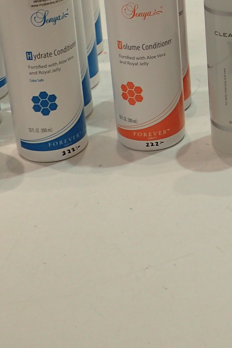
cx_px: 295
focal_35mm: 92
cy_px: 16
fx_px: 889
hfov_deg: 14.3
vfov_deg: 21.5
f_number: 2.4
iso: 125
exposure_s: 1/60
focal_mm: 5.87
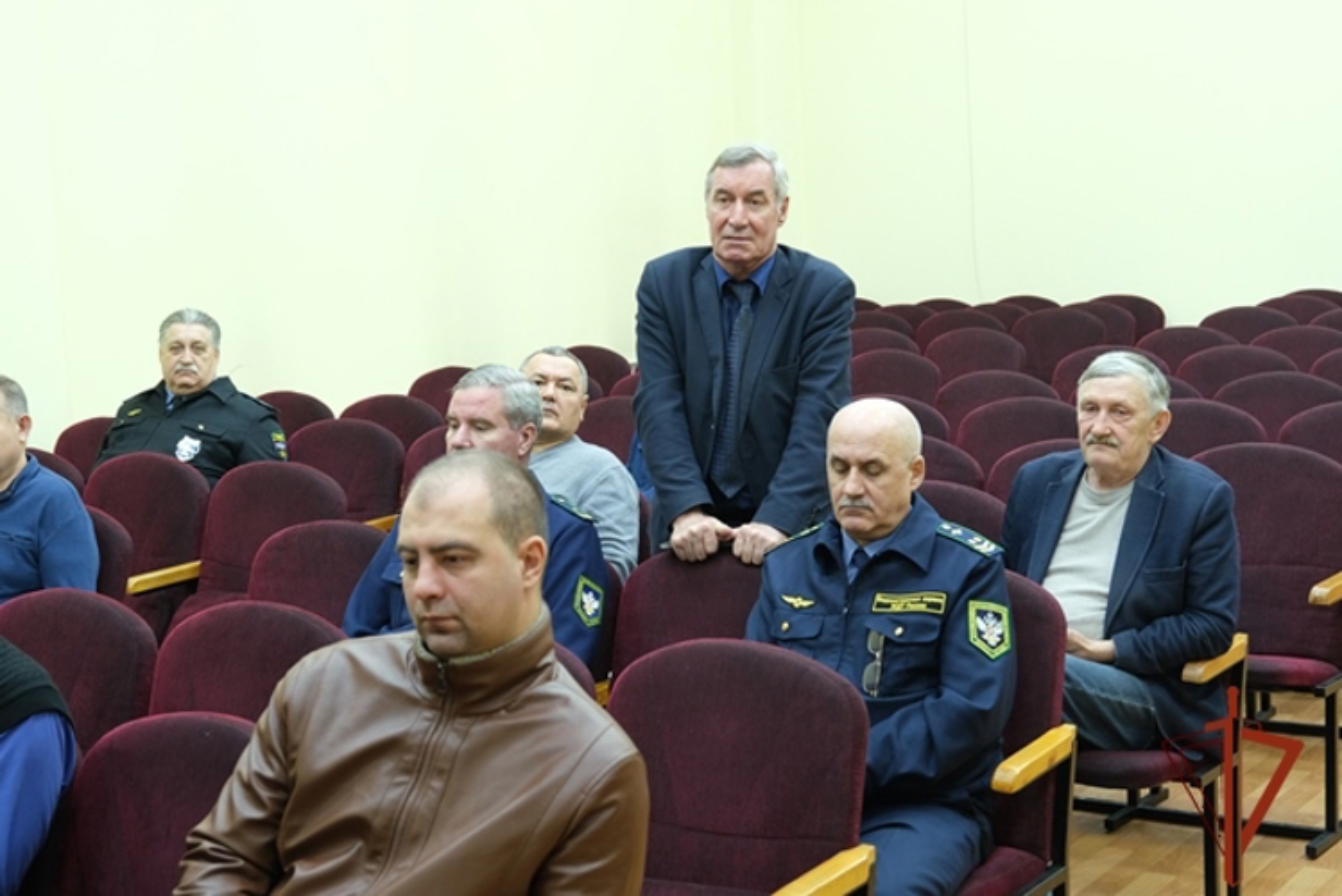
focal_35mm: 44
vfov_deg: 30.5
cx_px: 671
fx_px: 1641
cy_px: 448
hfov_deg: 44.5
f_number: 4
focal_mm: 29.2
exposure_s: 1/30
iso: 800
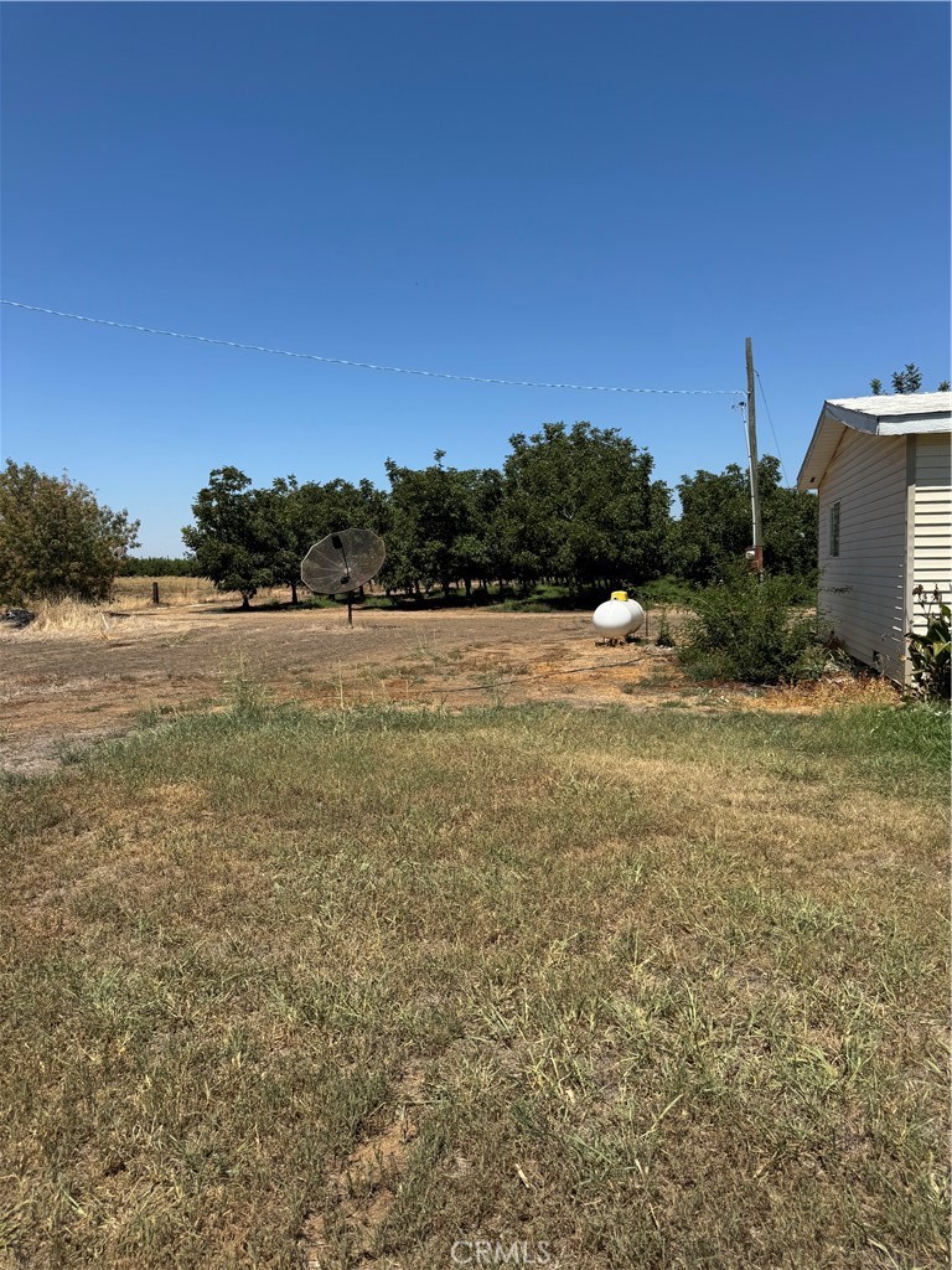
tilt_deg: -2.8
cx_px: 476
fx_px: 880
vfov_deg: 71.6
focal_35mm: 24
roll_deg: +1.9
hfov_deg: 56.8
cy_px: 635
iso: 80
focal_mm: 6.76
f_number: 1.78
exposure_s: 1/4950
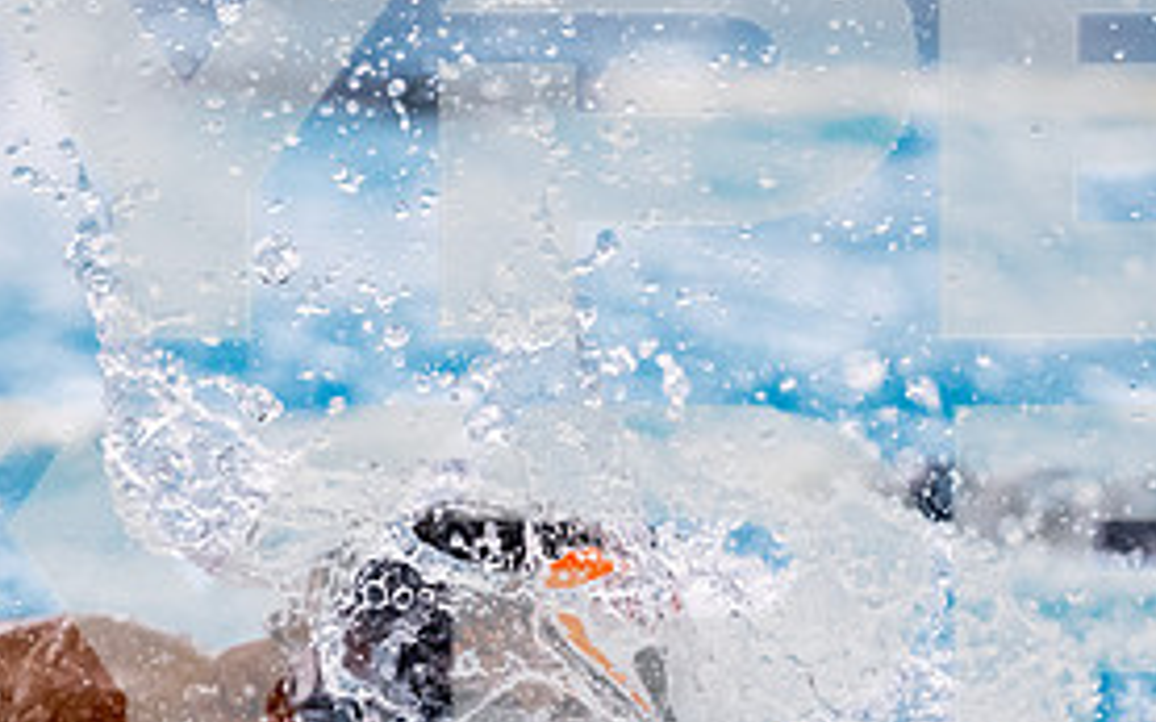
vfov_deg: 3.1
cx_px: 371
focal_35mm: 427
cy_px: 628
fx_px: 13450
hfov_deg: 4.9
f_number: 2.8
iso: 6400
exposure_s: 1/1250
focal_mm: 200
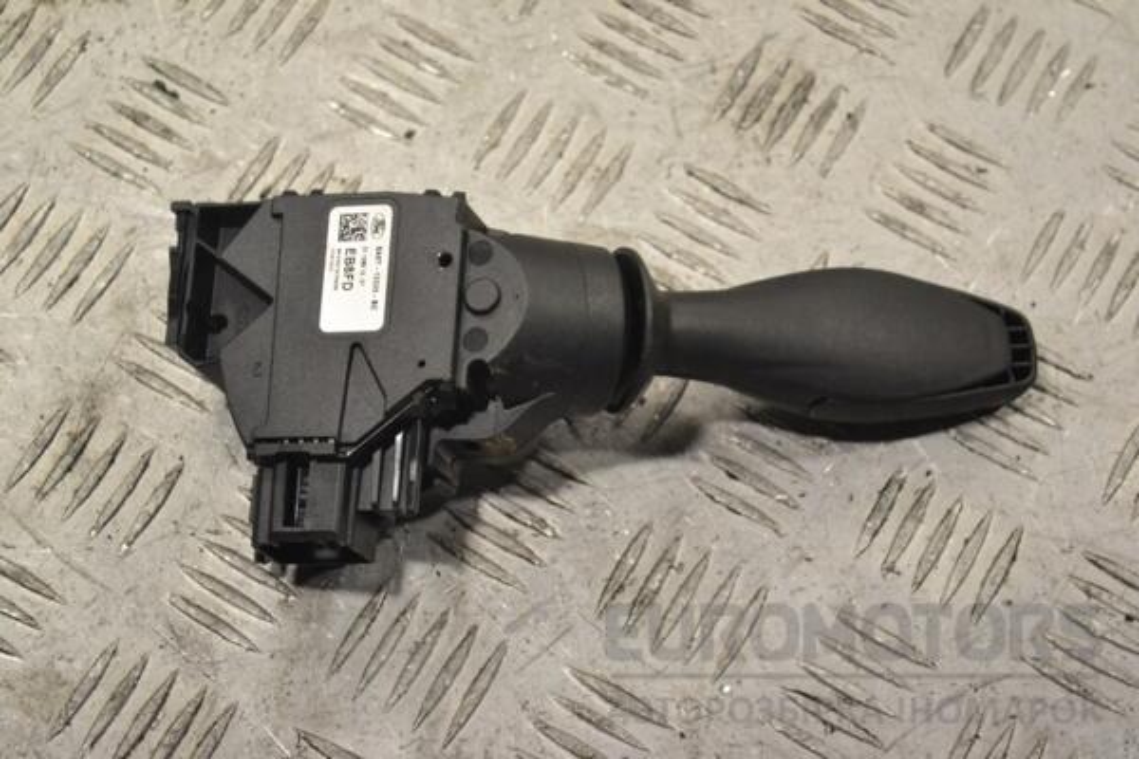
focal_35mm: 82
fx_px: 2610
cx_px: 570
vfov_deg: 16.6
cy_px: 380
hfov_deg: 24.6
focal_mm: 55
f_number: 5.6
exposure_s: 1/640
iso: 3200
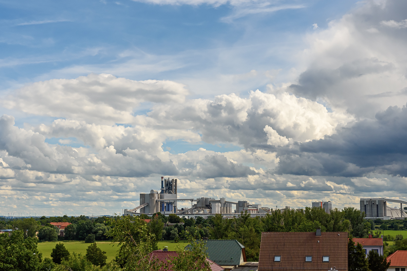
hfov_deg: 31.9
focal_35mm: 63
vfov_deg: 21.6
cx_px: 204
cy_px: 136
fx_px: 712
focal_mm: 42
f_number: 8
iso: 400
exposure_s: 1/2000
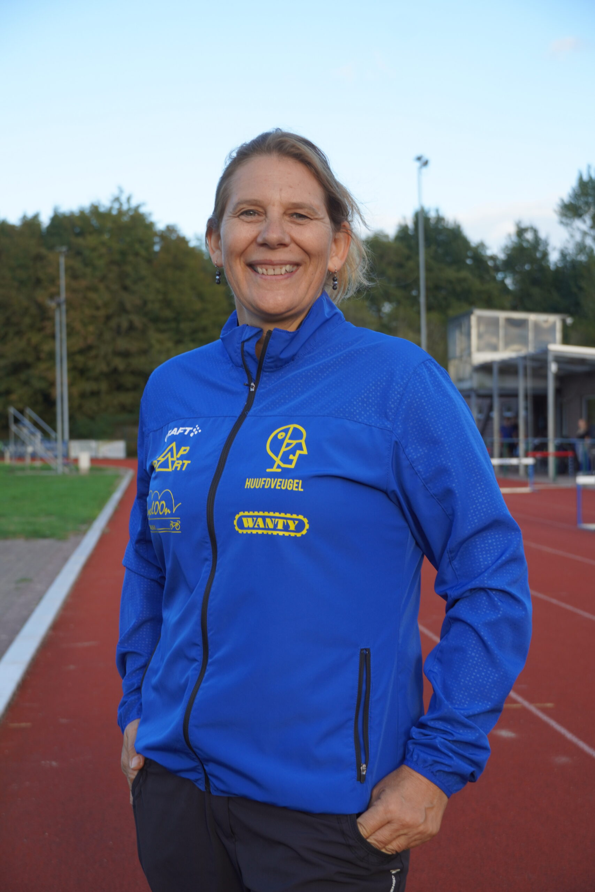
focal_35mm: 58
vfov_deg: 34.2
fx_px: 1450
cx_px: 298
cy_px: 446
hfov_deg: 23.2
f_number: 4.5
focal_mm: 39
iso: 125
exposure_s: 1/160
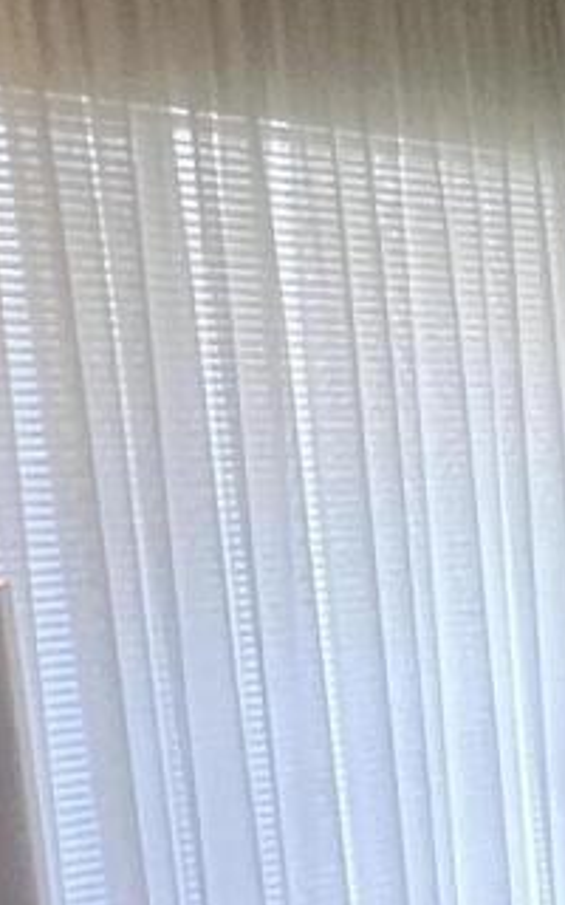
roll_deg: +0.1
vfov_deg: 23.4
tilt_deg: -9.8
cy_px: 817
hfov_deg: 11.7
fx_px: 2119
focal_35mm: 86
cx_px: 1455
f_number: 1.8
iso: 320
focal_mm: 1.57
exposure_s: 1/60
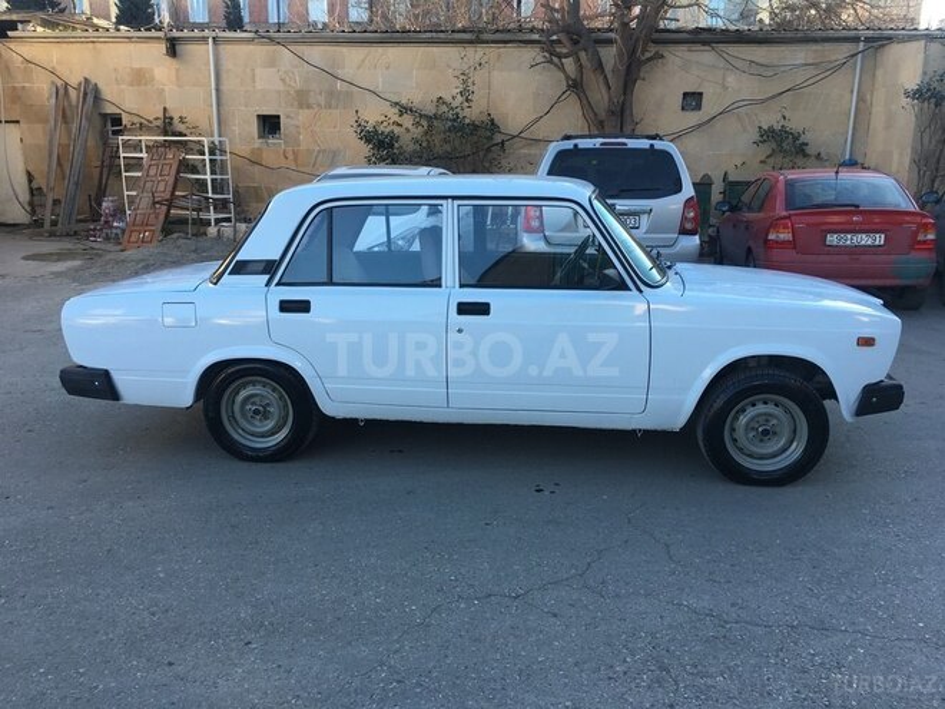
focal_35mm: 29
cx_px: 472
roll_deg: -0.8
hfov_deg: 61.7
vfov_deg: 48.2
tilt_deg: -13.4
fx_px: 792
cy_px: 354
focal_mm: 4.15
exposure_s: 1/187
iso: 25
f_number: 2.2
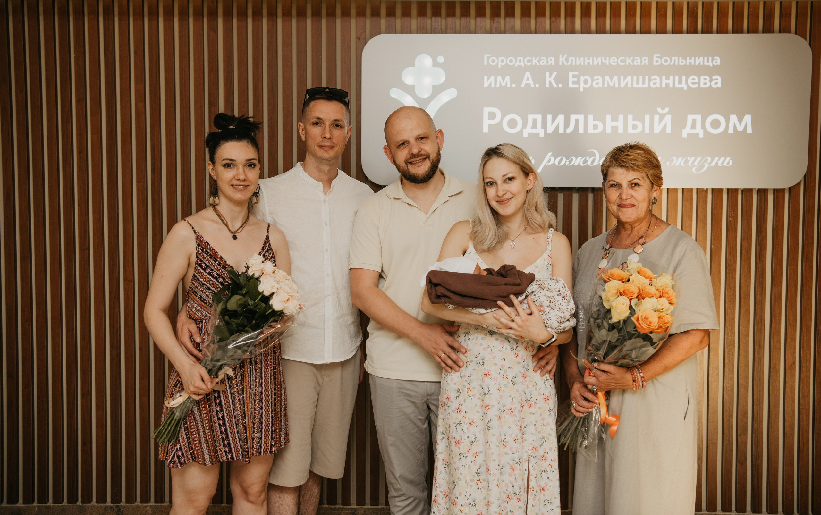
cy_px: 233
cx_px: 424
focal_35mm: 41
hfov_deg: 48.5
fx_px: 912
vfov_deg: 31.5
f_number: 4
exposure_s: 1/160
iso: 200
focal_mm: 38
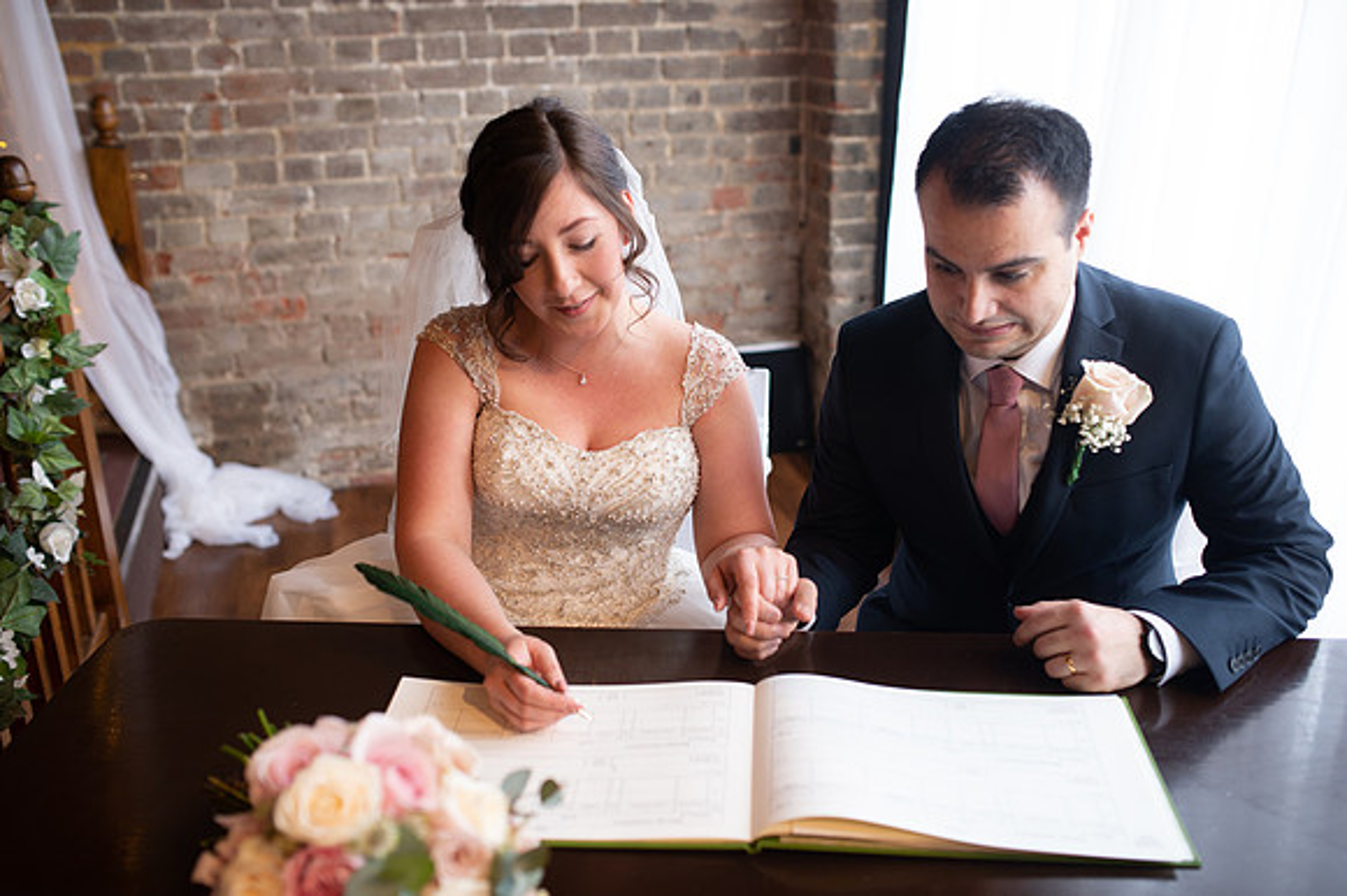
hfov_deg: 54.5
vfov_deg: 37.8
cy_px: 448
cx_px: 674
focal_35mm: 35
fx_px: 1309
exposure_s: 1/125
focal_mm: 35
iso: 400
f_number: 2.5
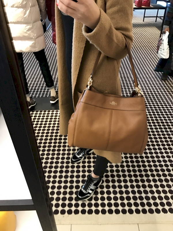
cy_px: 116
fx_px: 187
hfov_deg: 49.7
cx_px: 86
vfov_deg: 63.4
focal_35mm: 28
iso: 50
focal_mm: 3.99
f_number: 1.8
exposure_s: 1/15
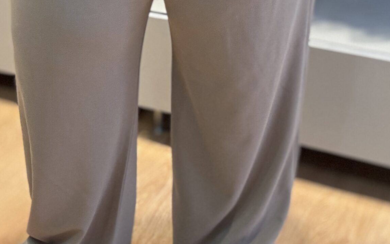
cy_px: -99
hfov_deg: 29.0
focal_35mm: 71
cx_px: 188
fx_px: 755
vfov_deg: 17.0
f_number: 1.9
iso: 100
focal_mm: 2.69
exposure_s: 1/50
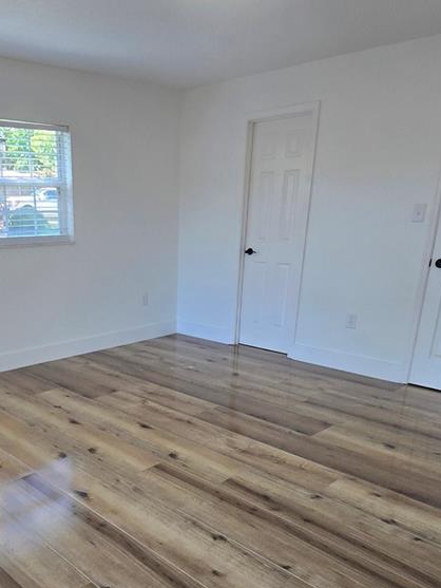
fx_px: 475
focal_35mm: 28
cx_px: 112
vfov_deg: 62.2
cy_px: 380
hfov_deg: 47.9
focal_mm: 2.2
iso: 64
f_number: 2.2
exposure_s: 1/60
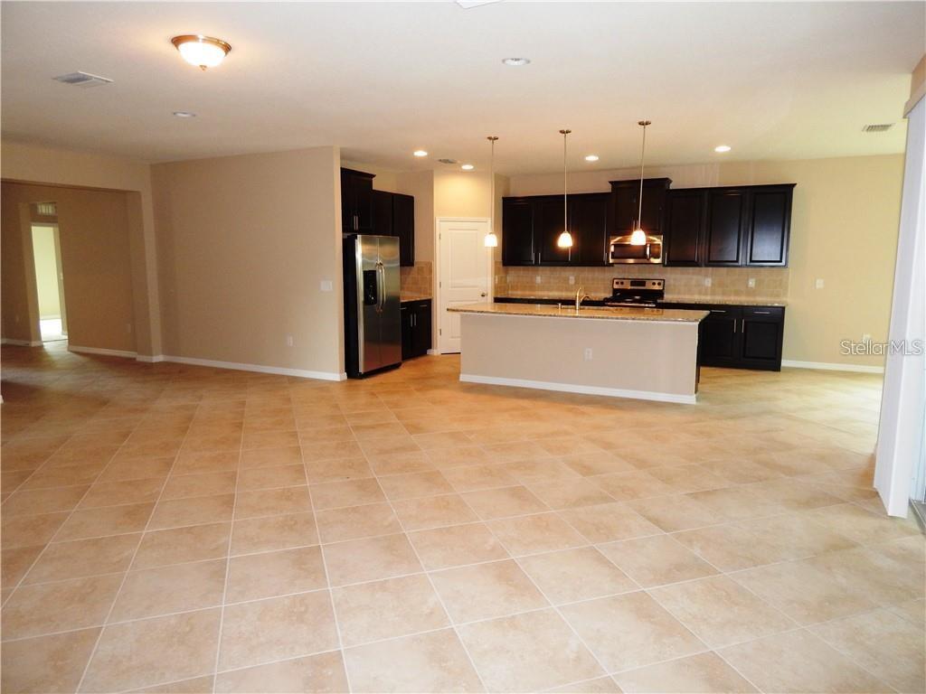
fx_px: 589
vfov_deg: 61.1
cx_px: 463
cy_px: 347
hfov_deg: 76.4
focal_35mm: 22
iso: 250
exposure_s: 1/30
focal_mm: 4
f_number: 3
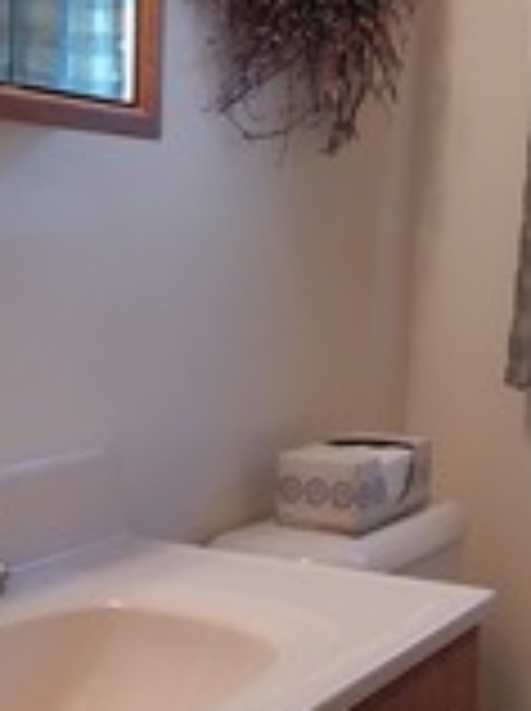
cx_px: 500
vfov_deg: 29.0
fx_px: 1374
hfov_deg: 21.3
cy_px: 414
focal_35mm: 67
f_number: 3
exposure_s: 1/30
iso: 125
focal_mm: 4
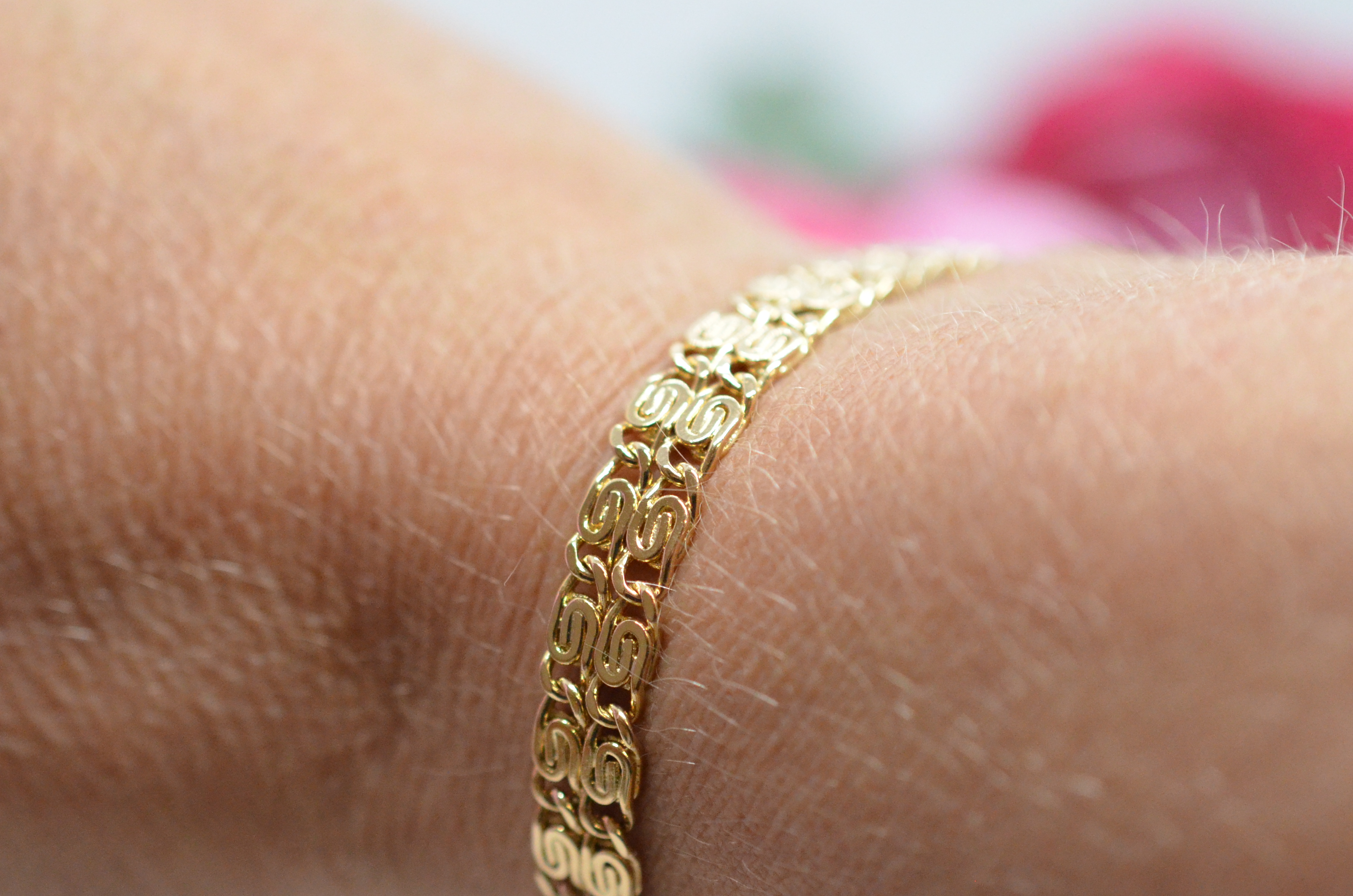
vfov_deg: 14.7
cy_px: 669
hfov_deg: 22.2
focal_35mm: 92
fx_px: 3451
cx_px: 691
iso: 2500
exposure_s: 1/1250
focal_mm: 40
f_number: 4
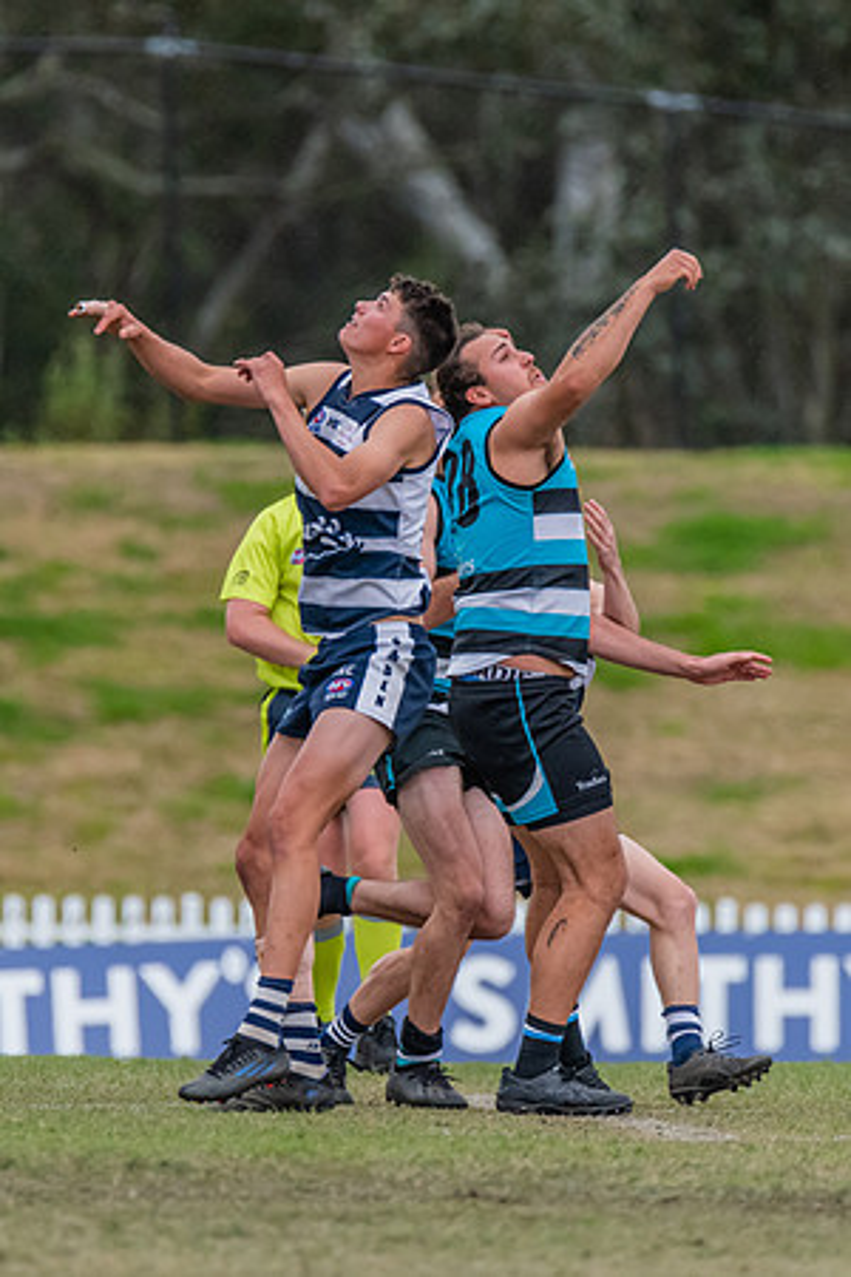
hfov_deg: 1.5
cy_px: 566
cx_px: 309
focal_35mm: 927
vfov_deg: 2.2
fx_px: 32867
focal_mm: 550
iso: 2000
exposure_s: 1/1600
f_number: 6.3
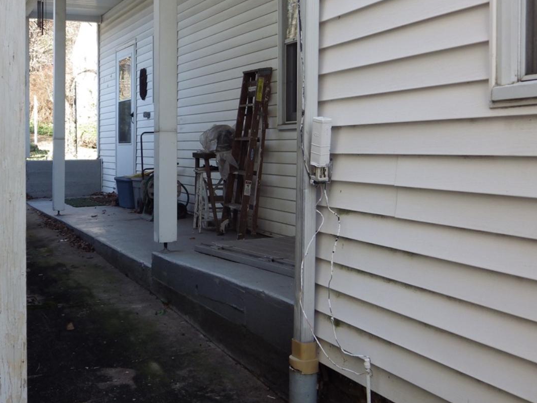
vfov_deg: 31.4
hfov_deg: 41.1
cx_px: 216
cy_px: 163
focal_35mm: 46
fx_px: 714
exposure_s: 1/100
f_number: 3.4
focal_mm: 6.2
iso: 100
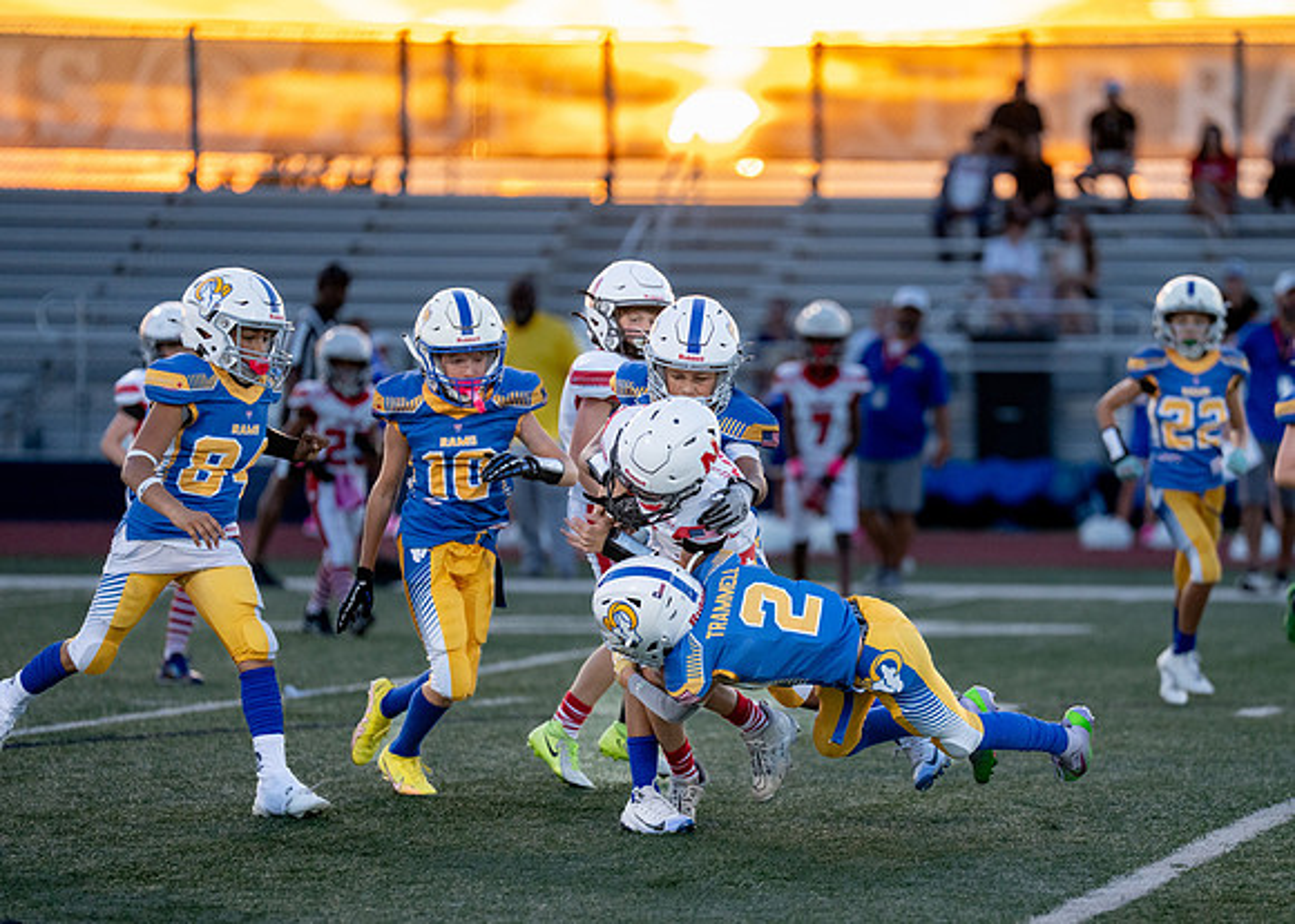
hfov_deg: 8.0
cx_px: 820
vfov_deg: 5.7
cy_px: 536
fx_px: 9208
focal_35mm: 250
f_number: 2.8
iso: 1250
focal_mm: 200
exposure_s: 1/2000
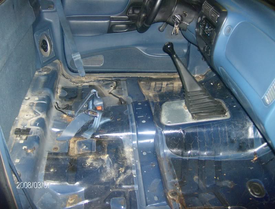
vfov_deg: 40.0
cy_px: 104
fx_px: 287
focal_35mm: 36
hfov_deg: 51.1
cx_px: 138
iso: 200
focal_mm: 6
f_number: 2.8
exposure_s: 1/60
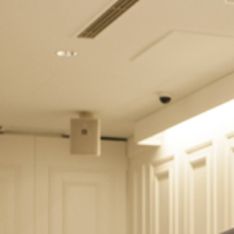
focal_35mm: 111
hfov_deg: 14.6
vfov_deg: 15.4
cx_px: 350
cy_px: 230
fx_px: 849
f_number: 5.6
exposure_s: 1/100
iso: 320
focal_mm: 35
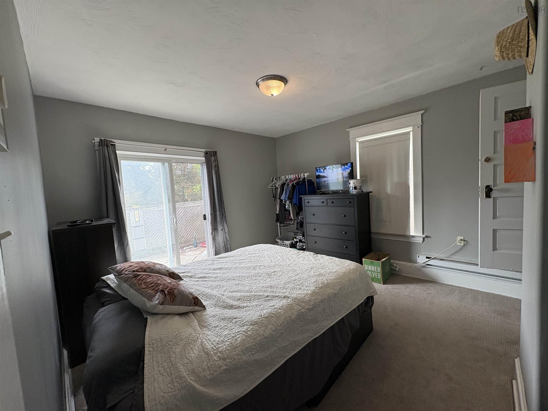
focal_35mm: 14
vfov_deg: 85.7
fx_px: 222
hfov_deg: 102.1
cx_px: 274
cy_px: 206
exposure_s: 1/120
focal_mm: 2.22
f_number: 2.2
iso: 100
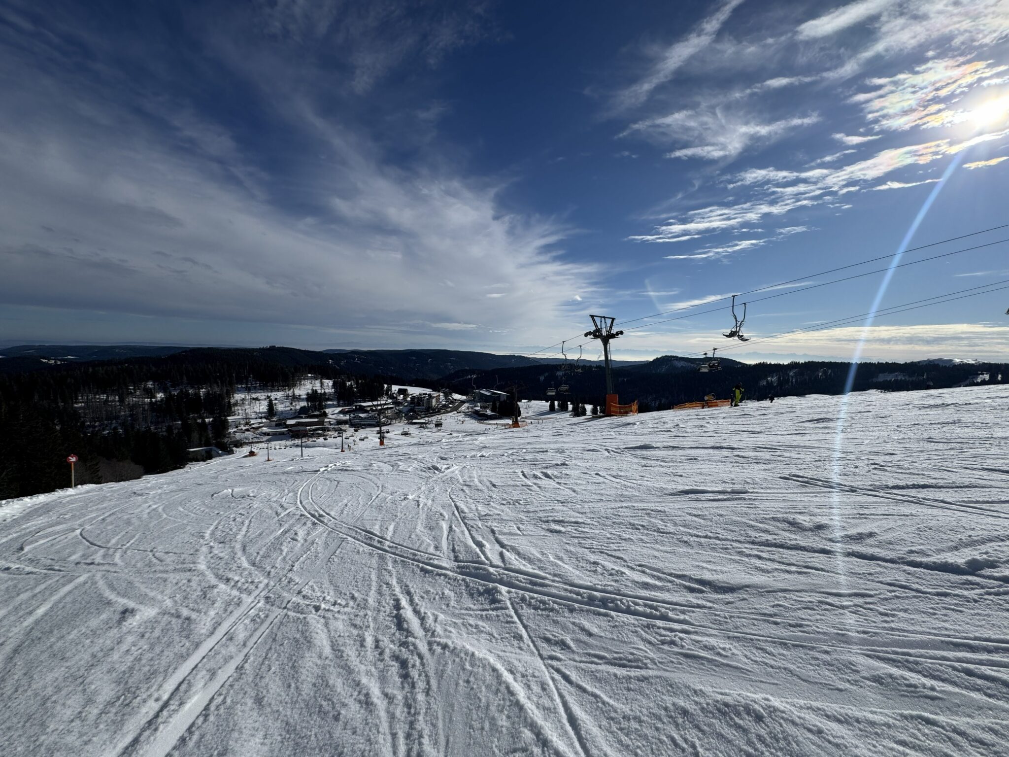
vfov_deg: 85.7
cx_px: 504
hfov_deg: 102.1
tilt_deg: -4.4
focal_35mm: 14
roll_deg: -1.9
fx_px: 408
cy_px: 378
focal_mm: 2.22
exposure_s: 1/4630
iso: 32
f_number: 2.2
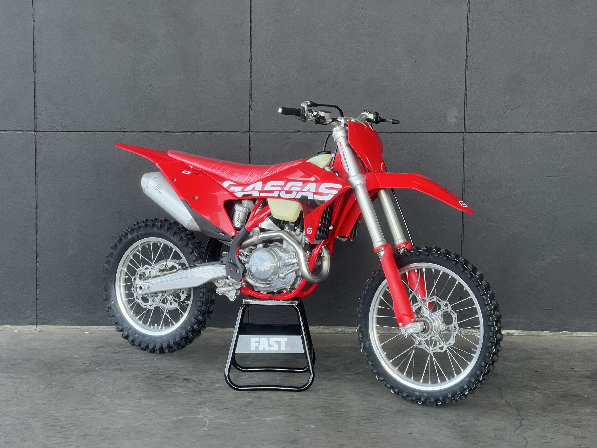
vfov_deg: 19.1
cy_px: 224
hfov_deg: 25.3
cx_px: 298
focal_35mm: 77
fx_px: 1328
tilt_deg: -6.4
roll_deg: -1.7
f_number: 2.8
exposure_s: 1/99
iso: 100
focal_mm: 9
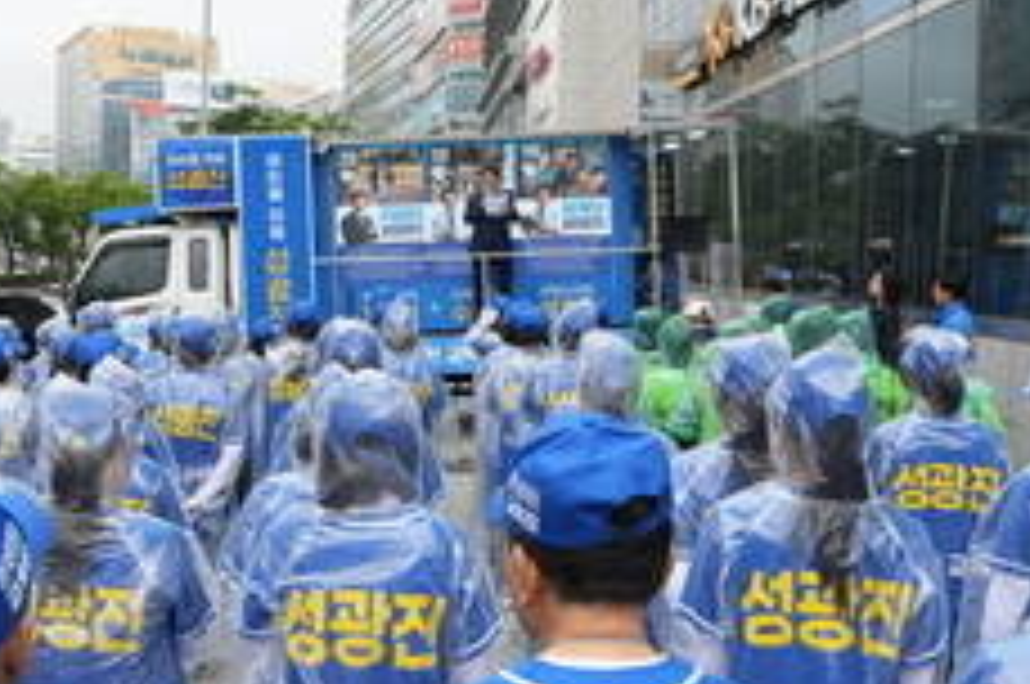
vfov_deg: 30.8
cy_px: 279
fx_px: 1237
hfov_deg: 45.0
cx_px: 414
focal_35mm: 43
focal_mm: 16.5
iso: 250
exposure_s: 1/250
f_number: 5.6
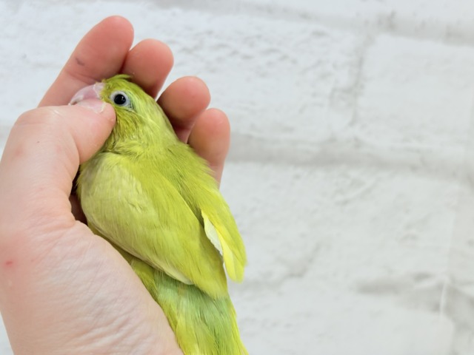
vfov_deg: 28.0
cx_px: 237
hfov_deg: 36.8
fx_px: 712
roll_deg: -4.7
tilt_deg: -8.5
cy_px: 178
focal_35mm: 52
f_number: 1.6
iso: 64
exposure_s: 1/100
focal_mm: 5.96
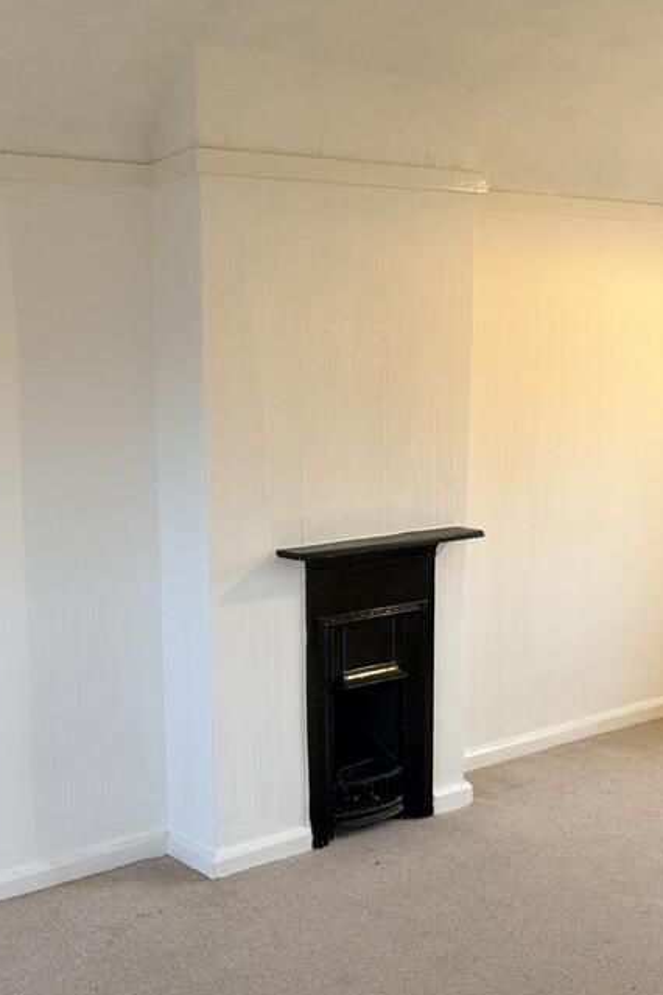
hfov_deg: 32.4
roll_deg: +1.7
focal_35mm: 40
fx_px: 1105
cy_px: 582
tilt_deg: -9.9
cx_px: 125
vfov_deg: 48.2
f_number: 1.78
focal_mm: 6.76
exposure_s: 1/50
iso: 320
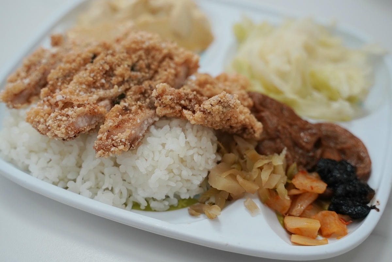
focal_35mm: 49
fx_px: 534
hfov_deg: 40.3
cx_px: 196
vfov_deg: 27.5
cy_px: 131
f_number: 4
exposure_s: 1/160
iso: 1600
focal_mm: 49
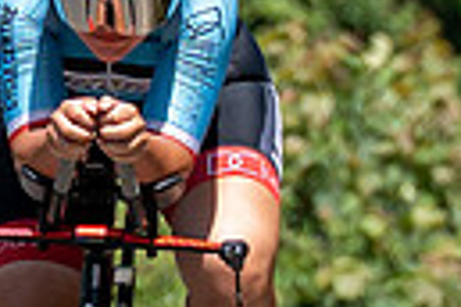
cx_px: 152
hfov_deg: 0.8
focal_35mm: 2604
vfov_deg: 0.5
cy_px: 437
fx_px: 33343
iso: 250
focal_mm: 200
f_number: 5
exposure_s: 1/1000
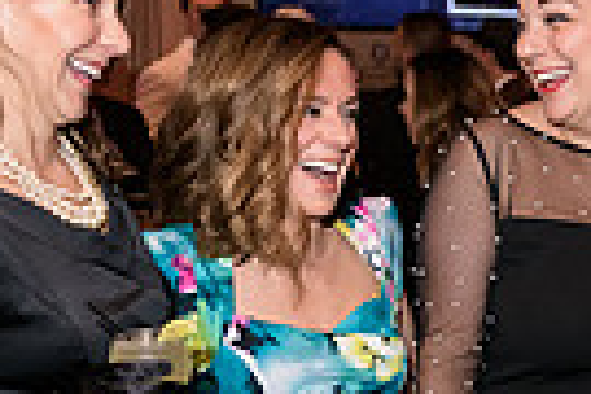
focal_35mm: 112
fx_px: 1839
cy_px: 296
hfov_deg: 16.9
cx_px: 832
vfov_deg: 12.2
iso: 1600
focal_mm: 26
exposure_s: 1/125
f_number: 3.2
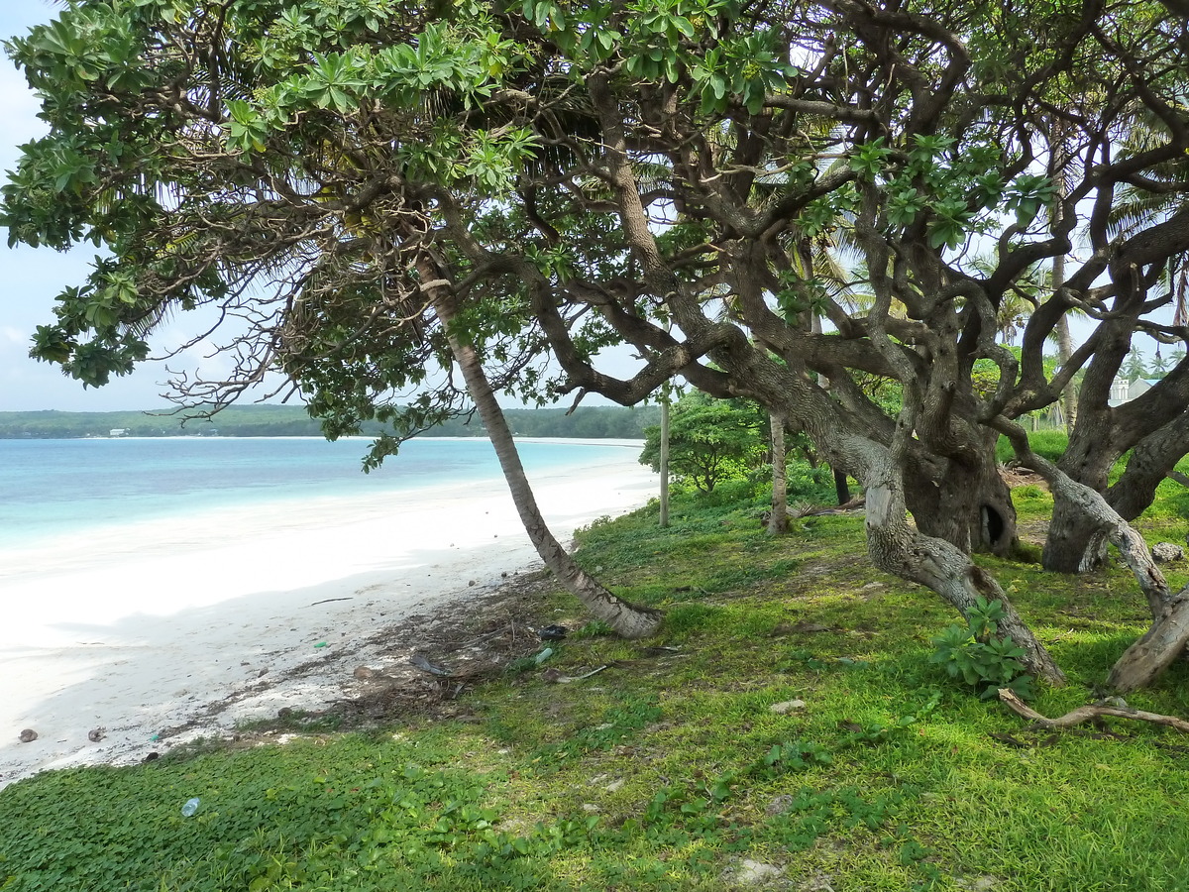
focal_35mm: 25
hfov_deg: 69.4
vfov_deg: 54.9
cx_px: 594
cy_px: 446
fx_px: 859
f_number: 4
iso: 200
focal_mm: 4.1
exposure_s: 1/320
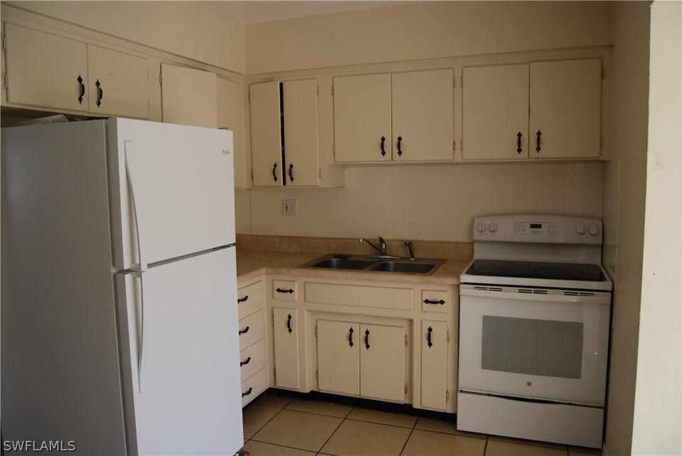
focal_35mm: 27
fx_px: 512
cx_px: 341
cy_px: 228
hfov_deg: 67.3
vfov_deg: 48.0
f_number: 4.5
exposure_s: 1/80
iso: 200
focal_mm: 18
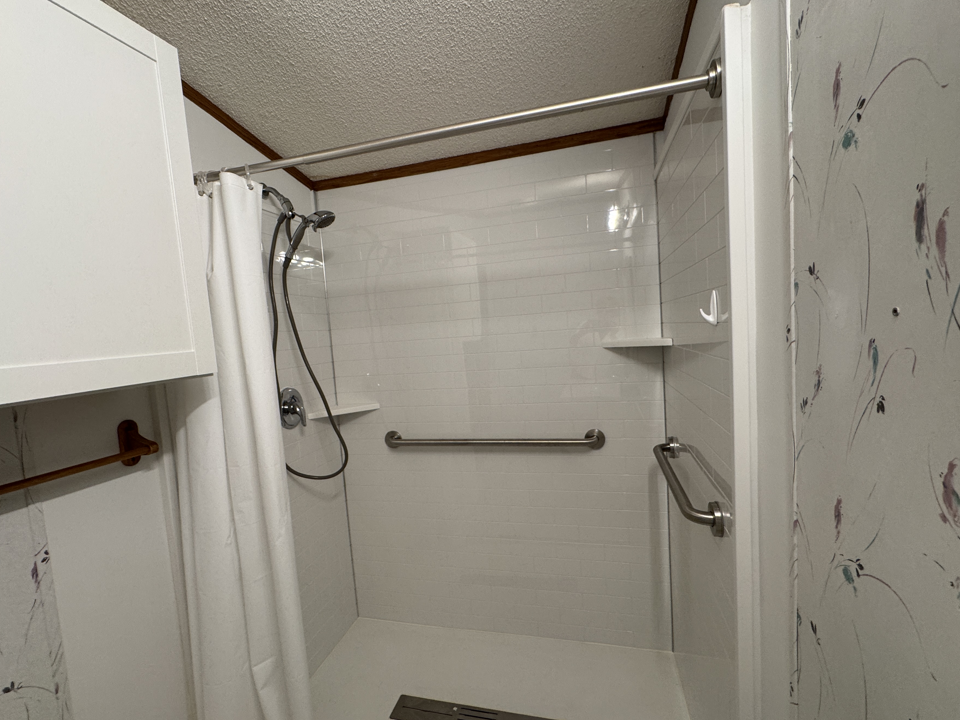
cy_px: 366
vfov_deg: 78.1
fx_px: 444
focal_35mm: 16
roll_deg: +4.2
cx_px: 475
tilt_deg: -5.2
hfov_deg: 94.5
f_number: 2.2
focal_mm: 2.22
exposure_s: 1/120
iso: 160
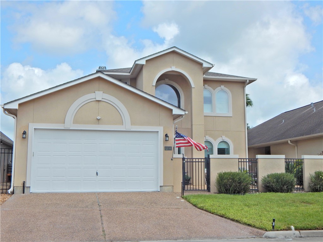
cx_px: 162
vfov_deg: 33.6
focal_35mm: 43
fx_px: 401
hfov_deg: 43.9
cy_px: 121
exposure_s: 1/500
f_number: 7.1
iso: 125
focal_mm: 7.7
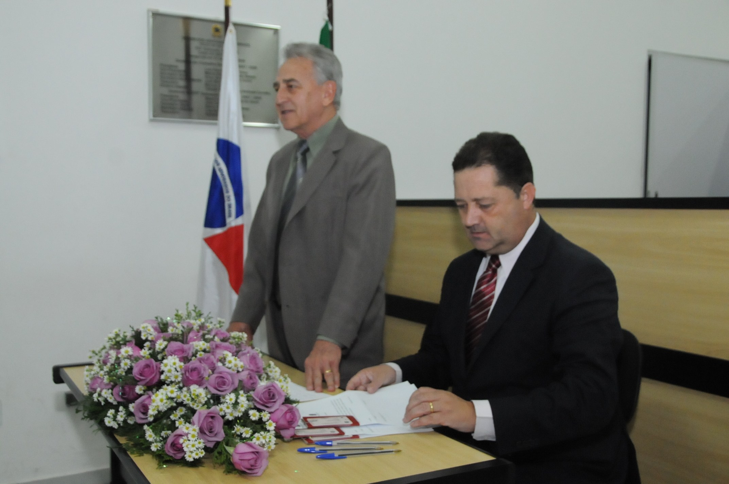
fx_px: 789
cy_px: 242
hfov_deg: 49.6
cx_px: 364
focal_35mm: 39
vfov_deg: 34.1
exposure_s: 1/250
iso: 3200
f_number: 5
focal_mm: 26
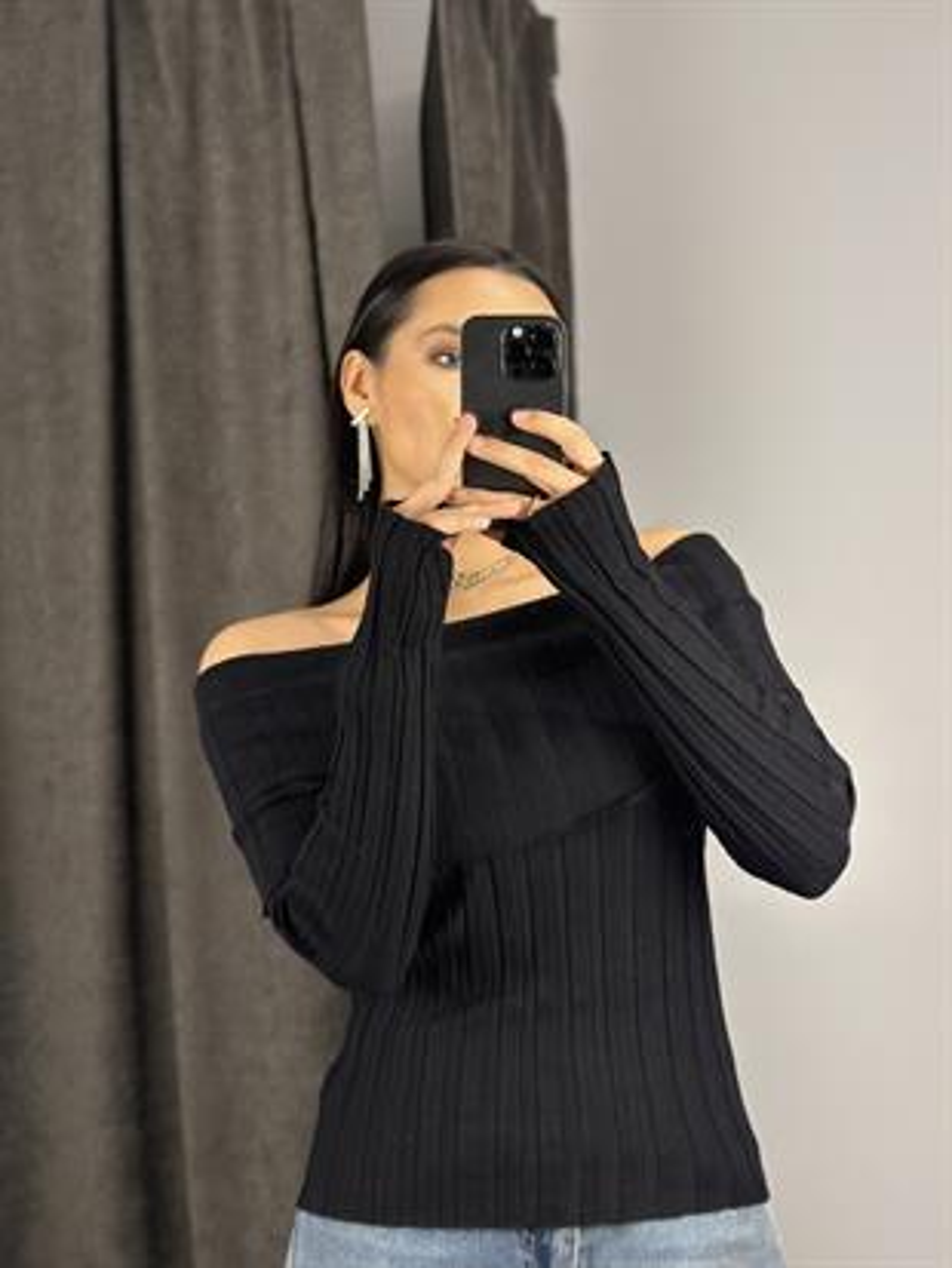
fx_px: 1759
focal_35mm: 48
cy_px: 634
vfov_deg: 39.6
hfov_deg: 30.3
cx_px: 476
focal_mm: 6.86
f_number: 1.78
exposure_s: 1/100
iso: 200
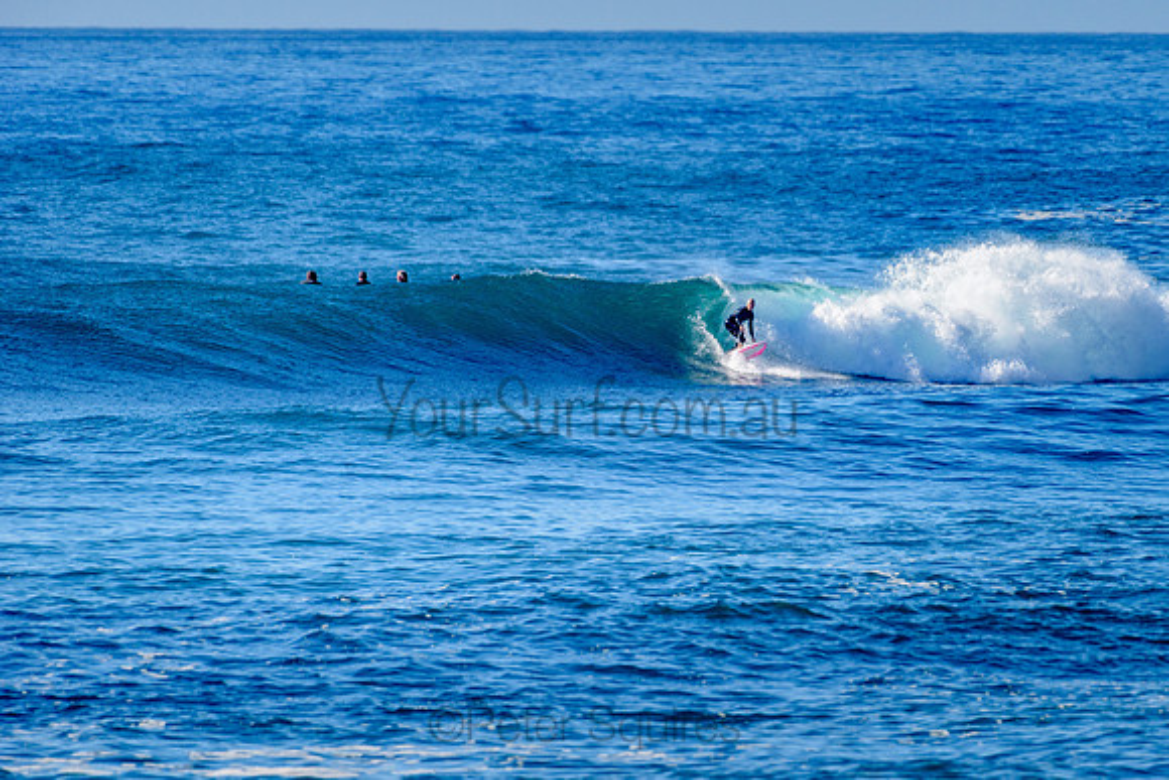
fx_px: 19916
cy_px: 332
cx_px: 717
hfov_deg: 3.4
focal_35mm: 613
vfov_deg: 2.2
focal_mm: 500
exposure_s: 1/2000
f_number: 5.6
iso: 220
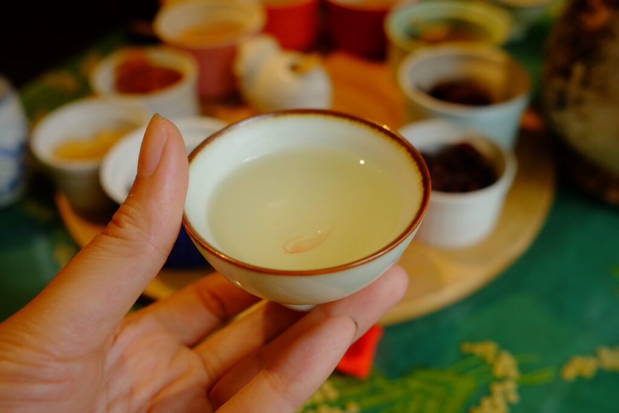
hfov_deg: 54.4
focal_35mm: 35
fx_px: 602
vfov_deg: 37.9
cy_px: 206
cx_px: 310
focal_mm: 23
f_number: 4
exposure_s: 1/150
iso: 400
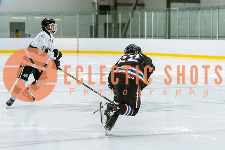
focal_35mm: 133
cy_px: 62
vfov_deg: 10.3
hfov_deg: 15.4
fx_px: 832
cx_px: 133
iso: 1800
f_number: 2.8
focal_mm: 75
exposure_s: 1/640
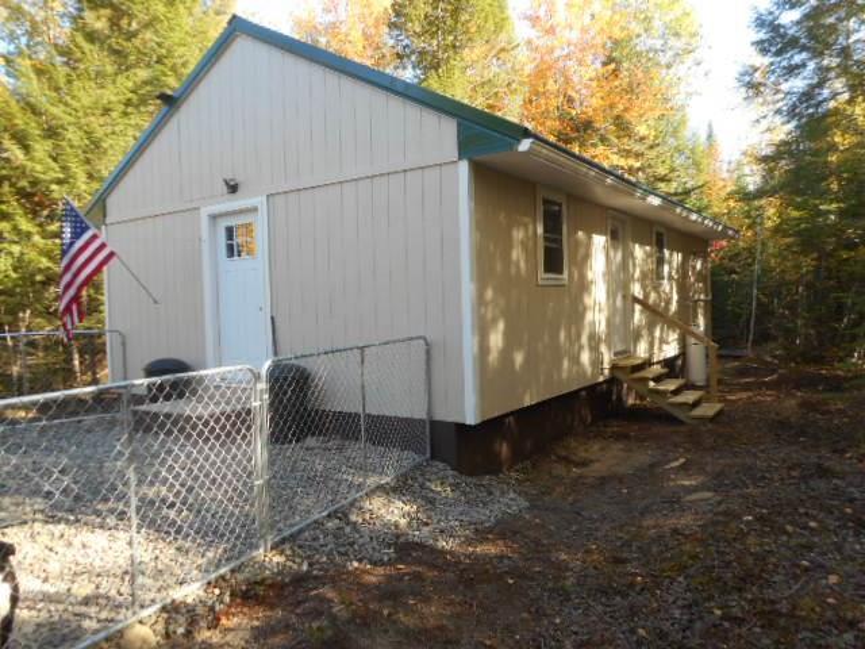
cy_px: 324
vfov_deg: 54.9
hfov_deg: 69.4
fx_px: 625
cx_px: 432
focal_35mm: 25
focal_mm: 4.5
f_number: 3.7
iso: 80
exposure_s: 1/80
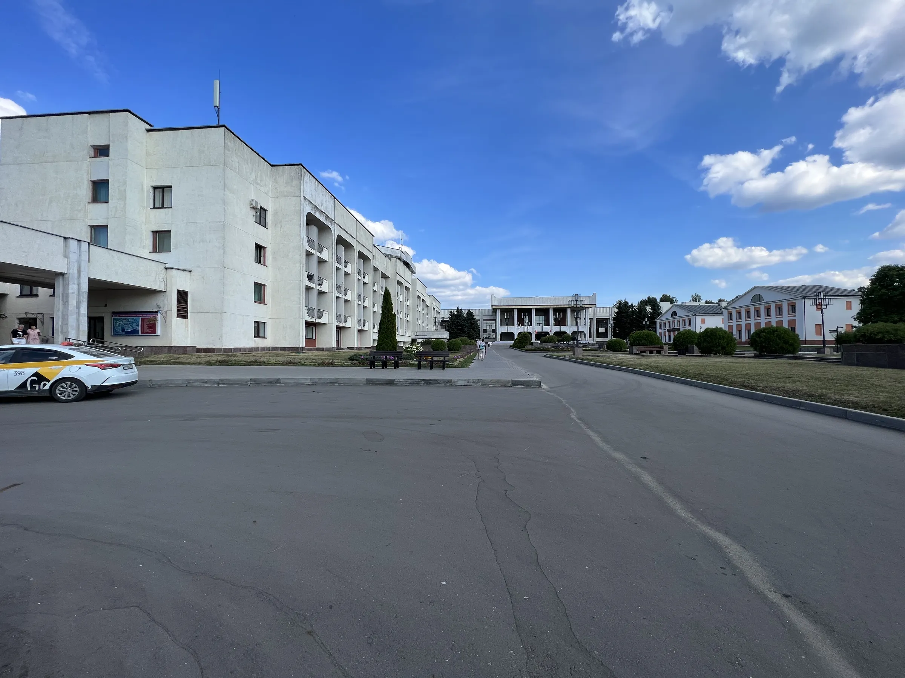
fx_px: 340
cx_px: 452
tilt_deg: +0.8
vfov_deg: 89.9
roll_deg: +0.3
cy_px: 339
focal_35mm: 13
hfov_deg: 106.2
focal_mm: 1.57
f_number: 1.8
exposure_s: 1/1096
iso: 32
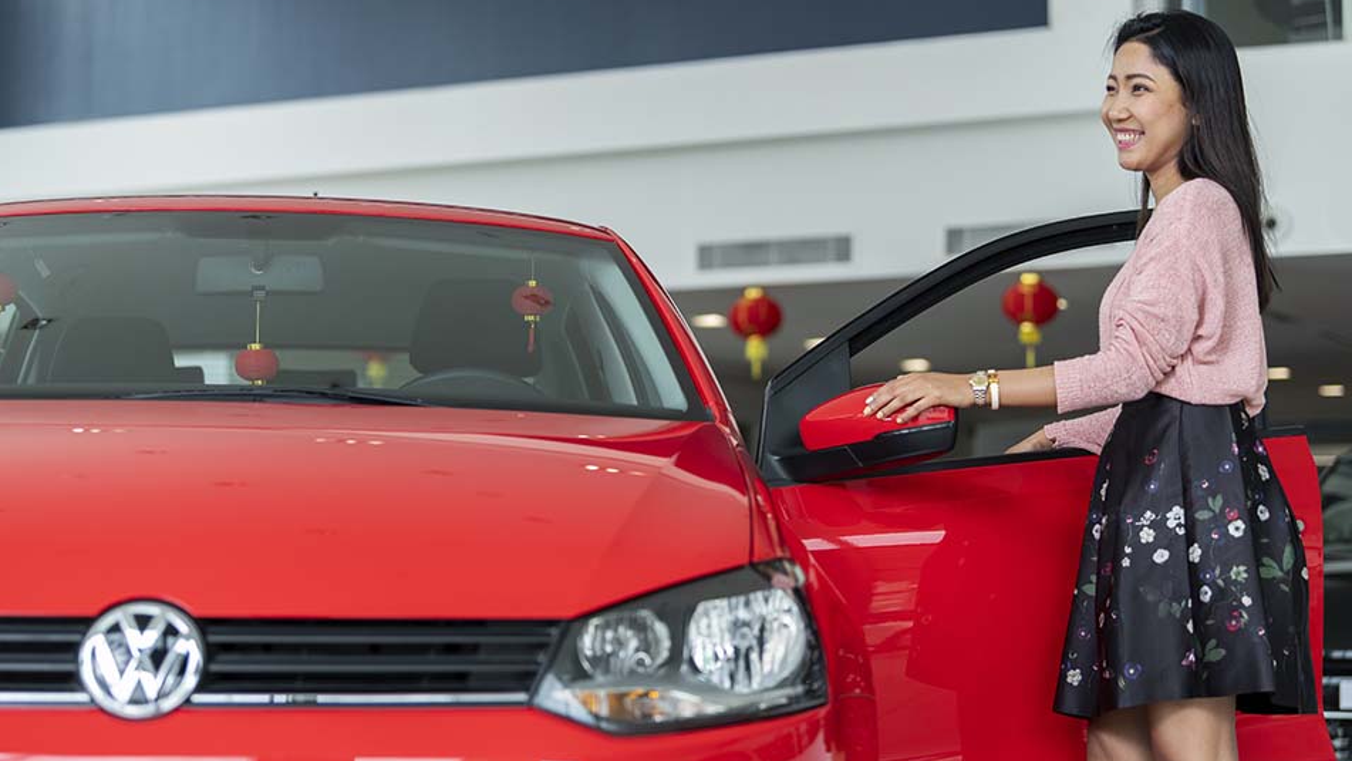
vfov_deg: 16.3
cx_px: 681
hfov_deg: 28.6
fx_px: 2653
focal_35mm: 74
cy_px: 387
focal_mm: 70
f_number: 2.8
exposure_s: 1/250
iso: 125
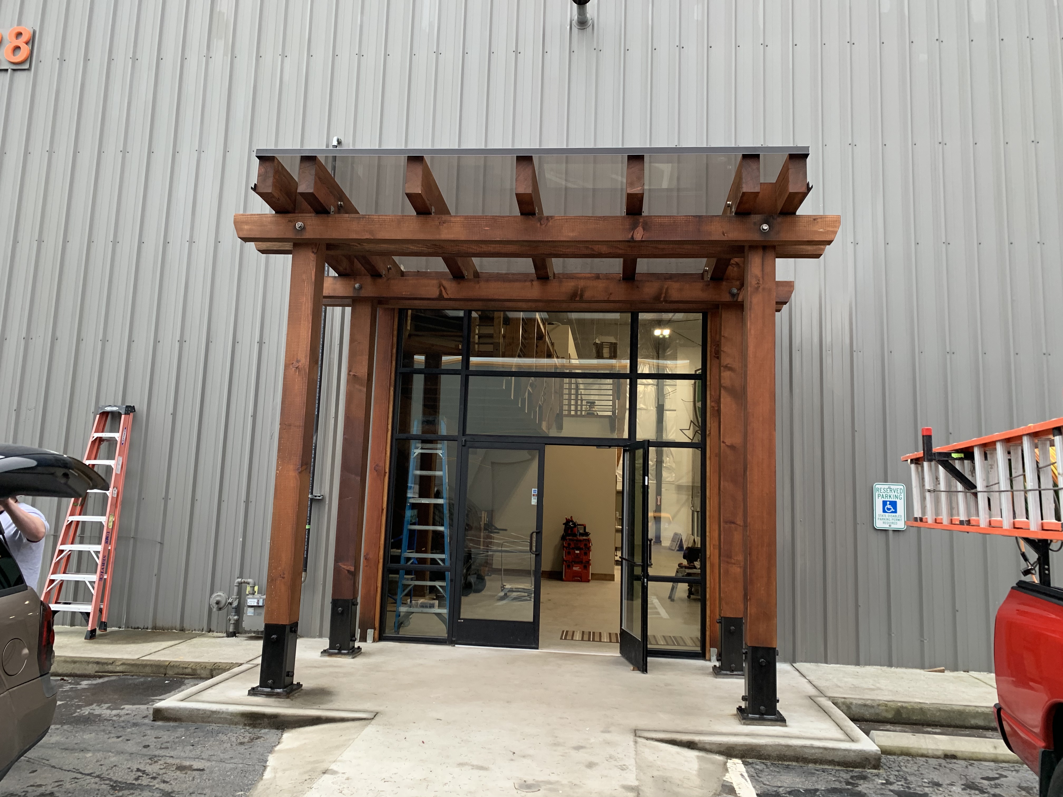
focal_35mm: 26
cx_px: 532
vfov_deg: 53.1
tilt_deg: +6.8
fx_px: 798
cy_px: 398
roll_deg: -2.4
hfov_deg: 67.3
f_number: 1.8
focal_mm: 4.25
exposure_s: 1/74
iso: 100
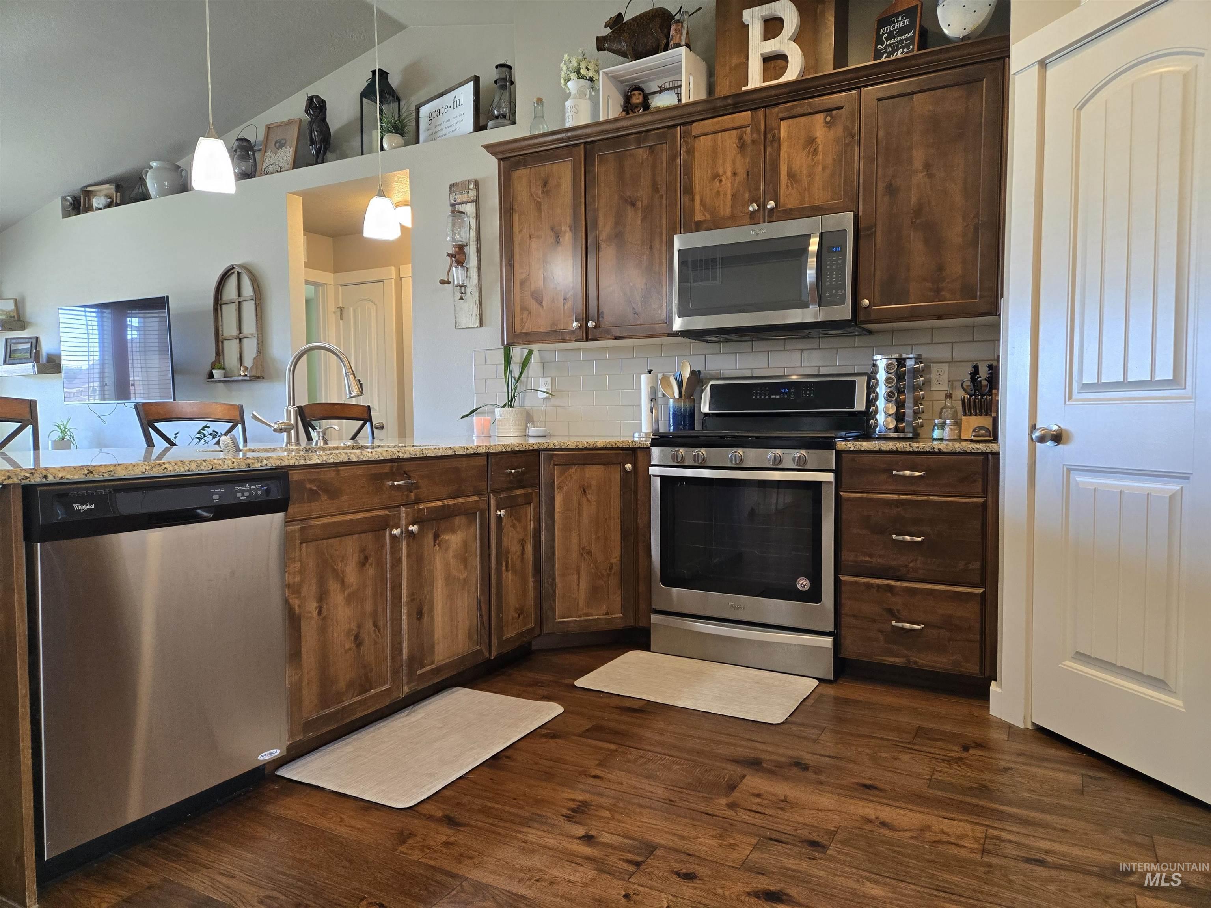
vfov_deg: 58.9
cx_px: 606
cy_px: 454
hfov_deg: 73.9
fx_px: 805
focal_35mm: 23
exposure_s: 1/120
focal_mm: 5.4
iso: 320
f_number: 1.8
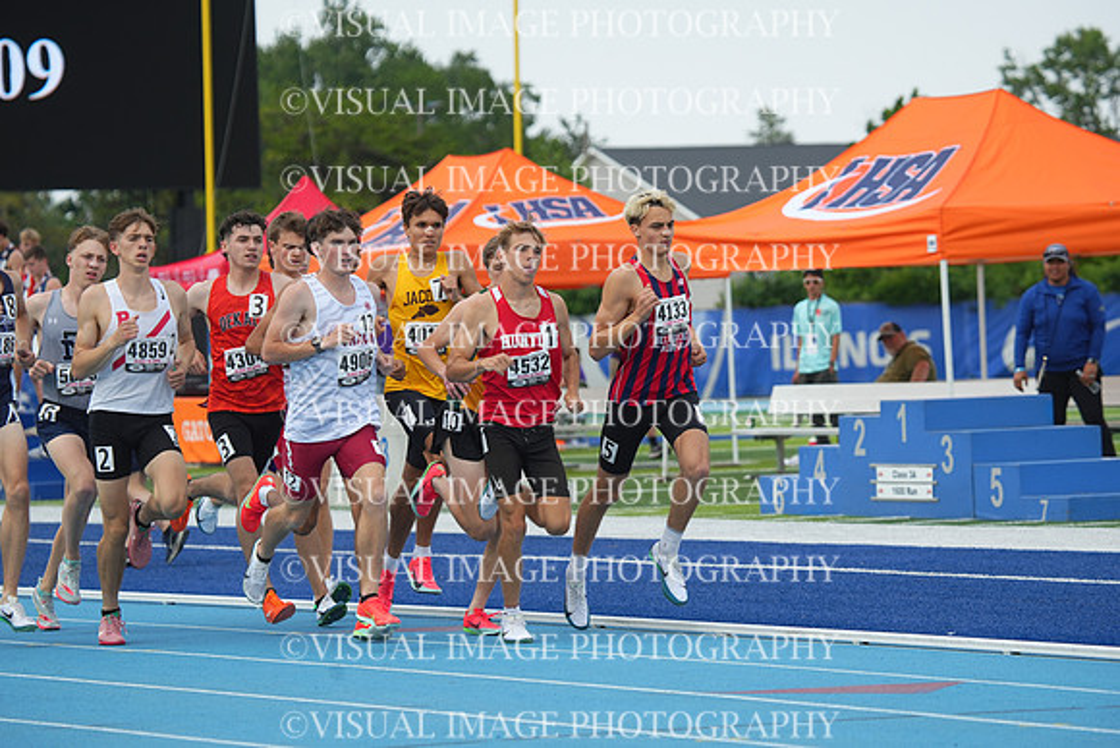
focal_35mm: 200
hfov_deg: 10.3
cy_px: 374
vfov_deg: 6.9
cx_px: 560
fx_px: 6223
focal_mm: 200
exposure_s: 1/1250
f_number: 5.6
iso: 400
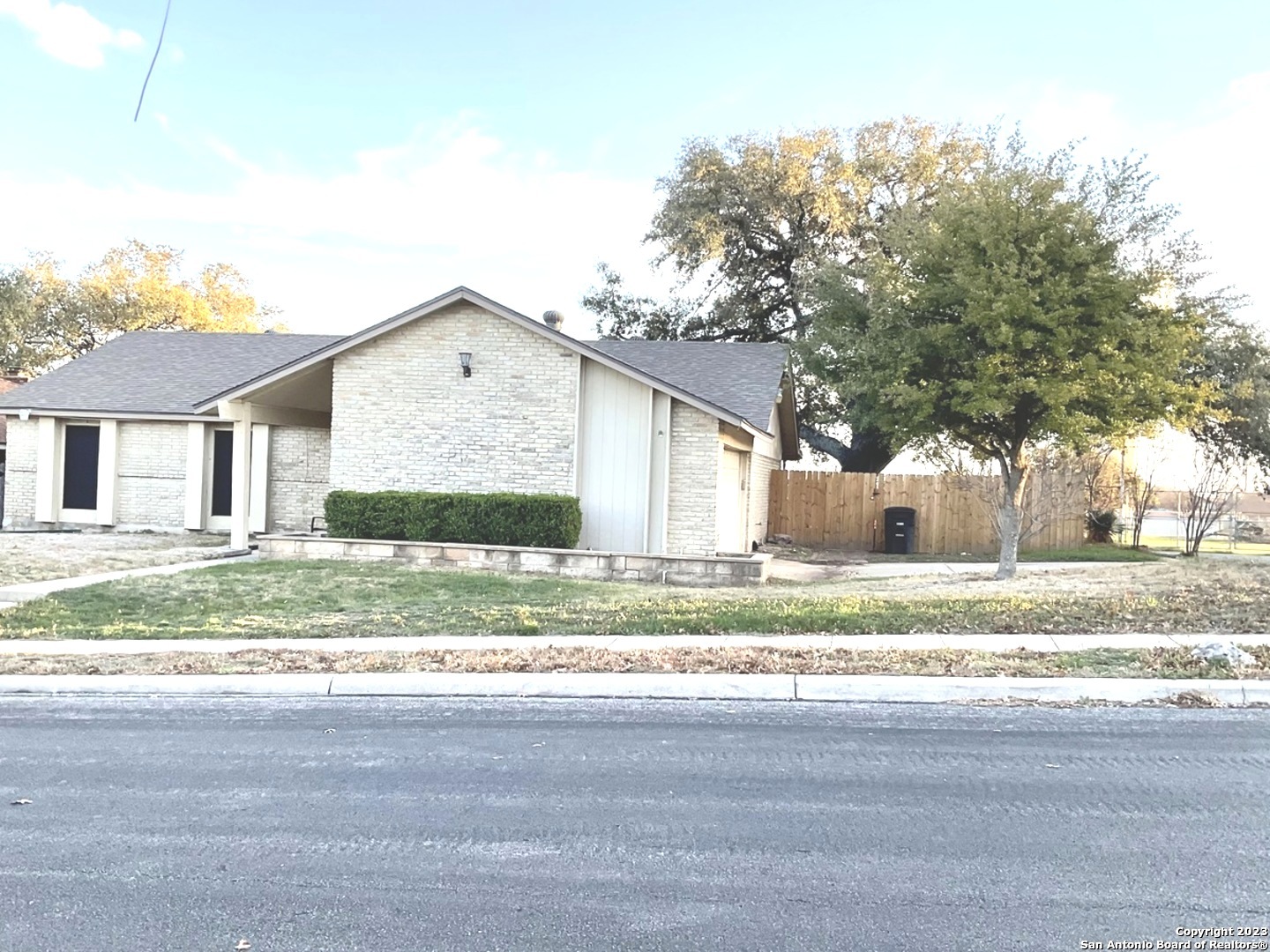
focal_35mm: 29
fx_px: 1064
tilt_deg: +0.8
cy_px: 476
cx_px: 635
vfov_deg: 48.2
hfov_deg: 61.7
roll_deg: -0.9
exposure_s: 1/344
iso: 16
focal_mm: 3
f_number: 1.8
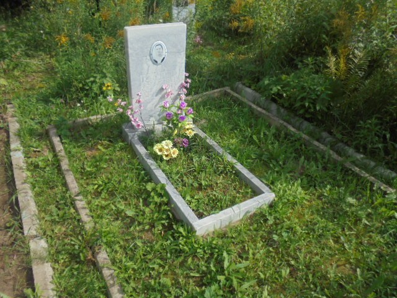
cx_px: 198
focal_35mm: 26
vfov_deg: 53.1
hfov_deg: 67.3
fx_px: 298
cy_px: 149
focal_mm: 4.6
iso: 100
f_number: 3.5
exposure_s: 1/640
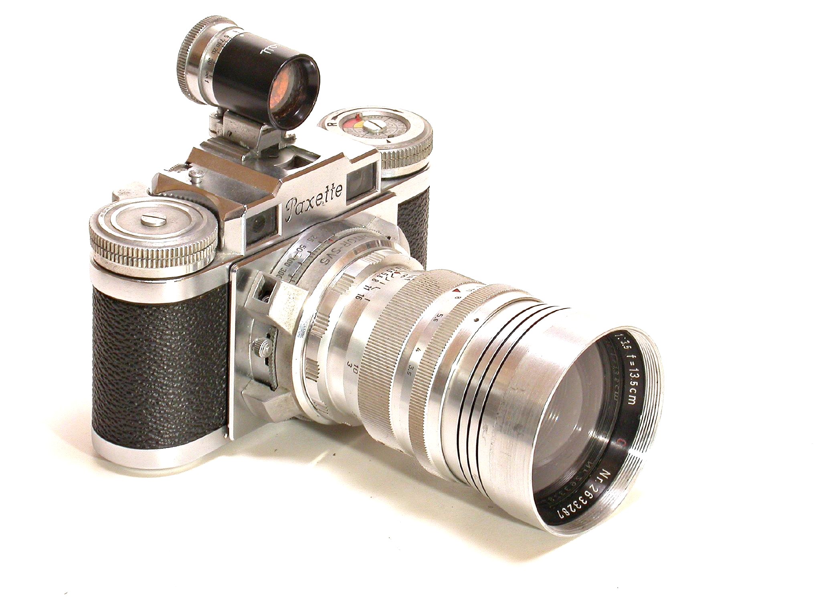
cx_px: 410
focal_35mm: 149
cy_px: 308
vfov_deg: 10.0
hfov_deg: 13.3
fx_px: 3534
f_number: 10.1
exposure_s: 1/60
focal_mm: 30.9
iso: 100
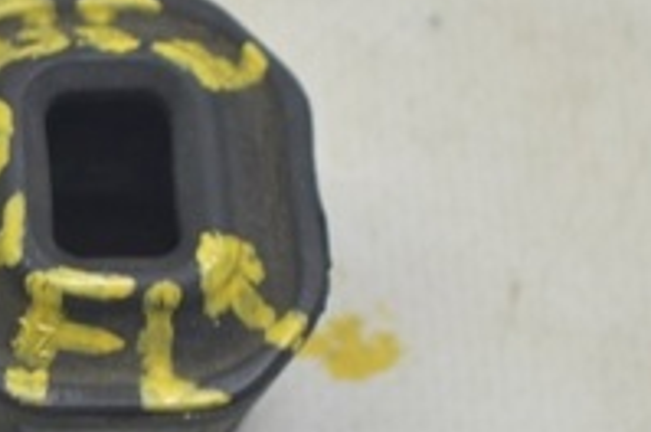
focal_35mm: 266
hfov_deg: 7.6
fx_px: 4795
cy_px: 198
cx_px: -334
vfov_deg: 5.2
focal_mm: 55
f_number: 5.6
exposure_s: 1/20
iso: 400
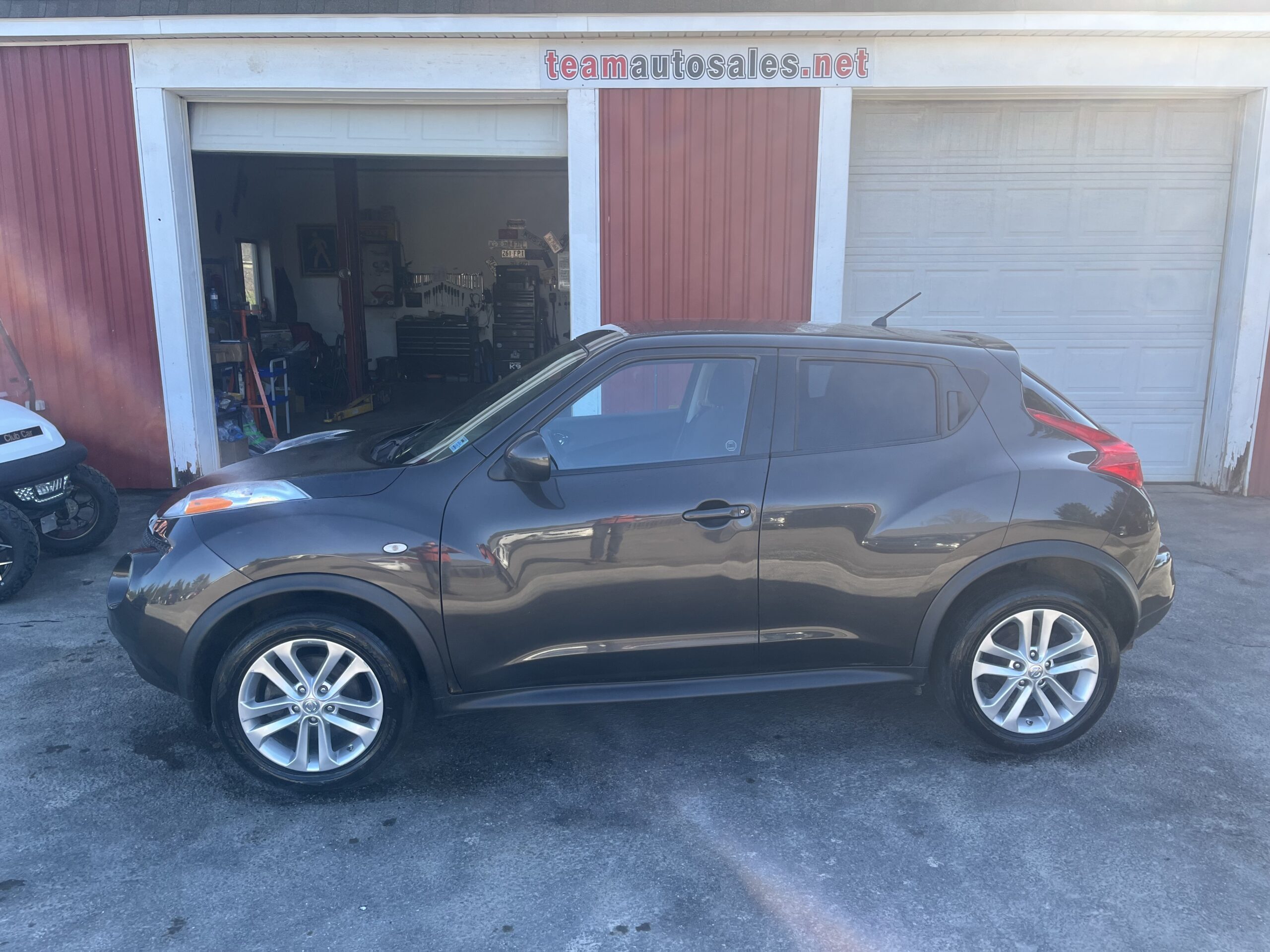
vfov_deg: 53.1
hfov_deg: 67.3
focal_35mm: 26
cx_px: 635
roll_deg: +0.8
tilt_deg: -12.9
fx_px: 954
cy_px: 476
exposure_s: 1/561
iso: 50
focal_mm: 5.1
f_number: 1.6
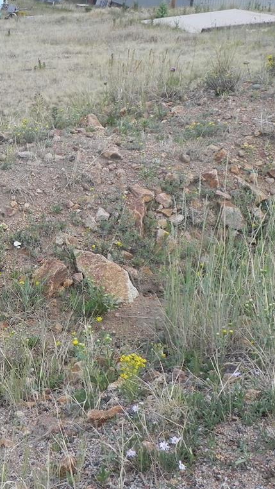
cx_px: 15
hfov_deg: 19.6
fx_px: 777
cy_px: 245
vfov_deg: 34.9
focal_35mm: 60
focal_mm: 7.3
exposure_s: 1/496
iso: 160
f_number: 3.5
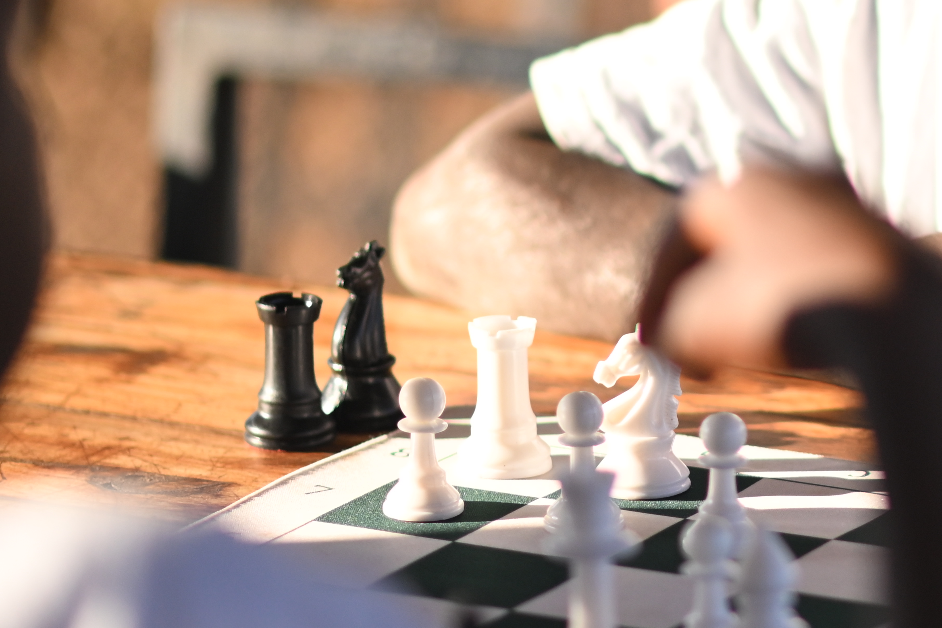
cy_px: 98
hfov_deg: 9.3
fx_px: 5756
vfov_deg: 6.2
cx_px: 1061
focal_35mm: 220
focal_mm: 85
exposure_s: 1/6400
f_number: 2
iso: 640
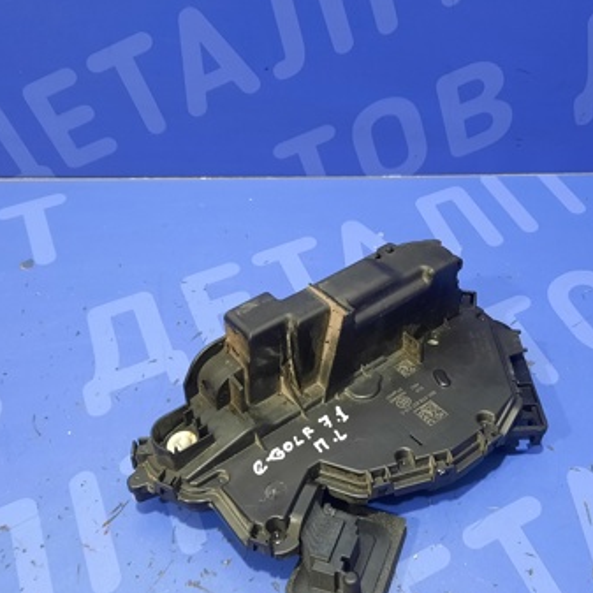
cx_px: 329
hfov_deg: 40.0
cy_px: 338
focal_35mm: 42
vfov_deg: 39.9
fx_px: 814
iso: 320
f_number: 2
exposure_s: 1/25
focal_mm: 4.6
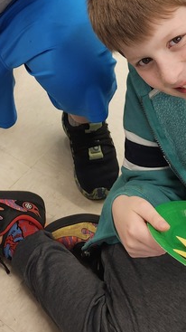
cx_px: 13
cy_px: -10
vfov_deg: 28.1
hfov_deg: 16.9
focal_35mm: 70
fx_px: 615
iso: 200
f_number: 1.8
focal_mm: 5.54
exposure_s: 1/120
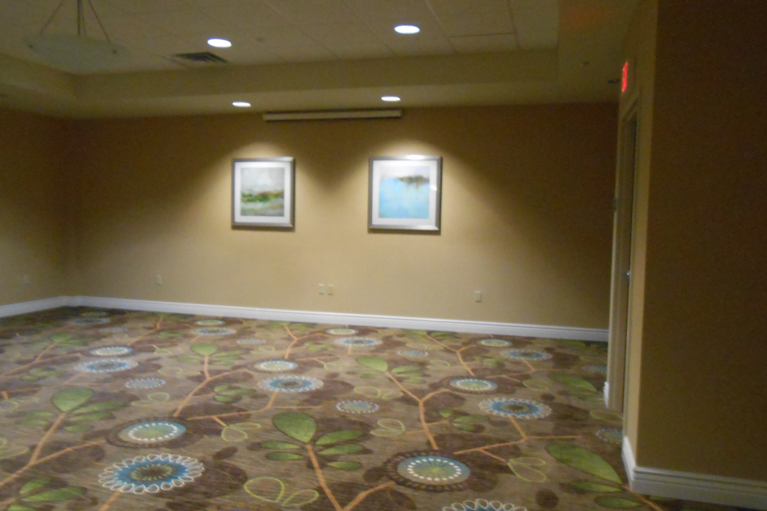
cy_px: 252
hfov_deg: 65.5
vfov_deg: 46.4
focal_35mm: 28
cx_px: 377
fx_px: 597
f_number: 3.5
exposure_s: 1/15
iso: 800
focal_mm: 4.6
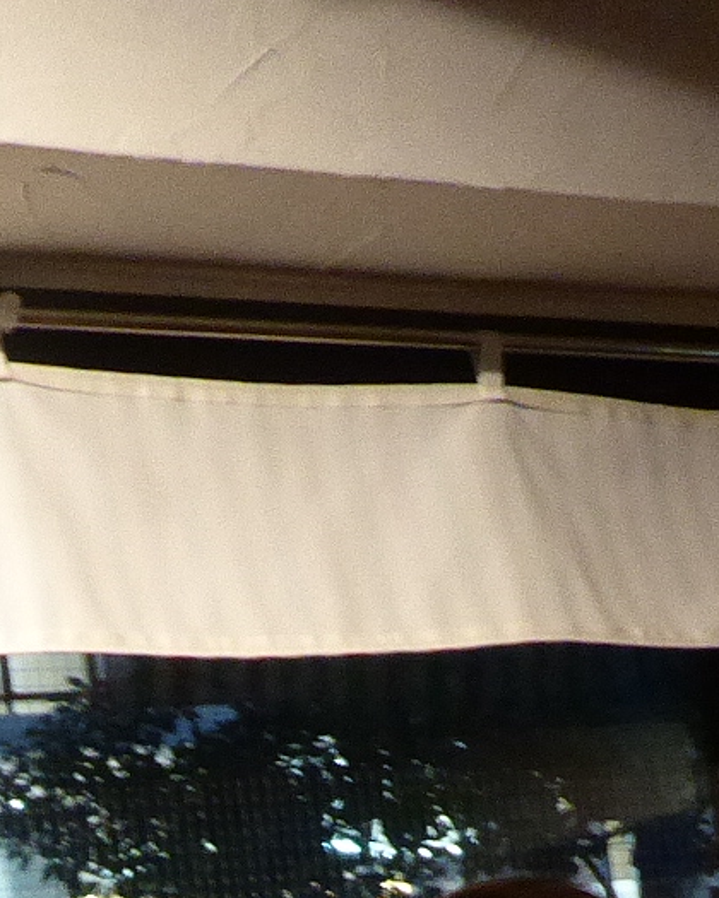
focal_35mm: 119
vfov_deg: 15.3
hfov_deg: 12.9
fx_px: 3165
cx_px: 154
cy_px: 1216
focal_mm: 4.3
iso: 400
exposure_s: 1/8
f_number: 3.3
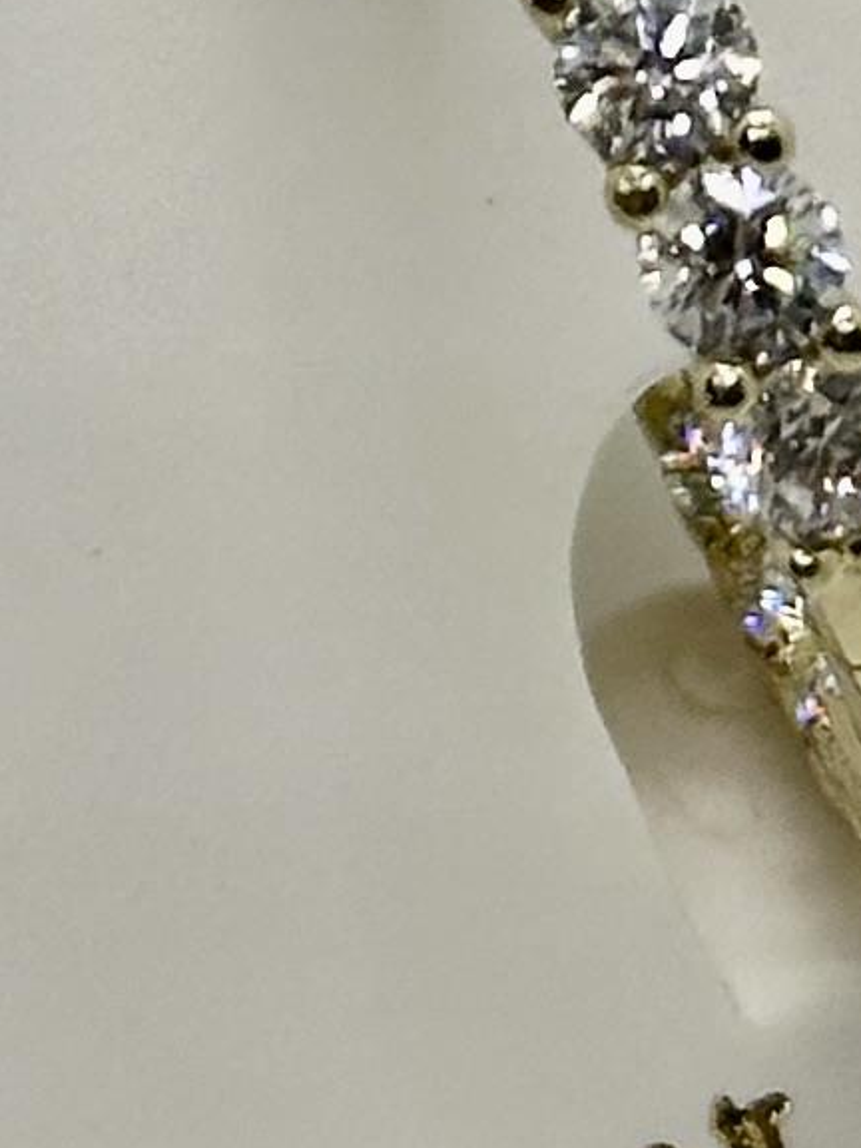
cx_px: -432
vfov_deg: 5.9
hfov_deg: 4.4
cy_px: -251
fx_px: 11143
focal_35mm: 336
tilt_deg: -47.9
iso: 64
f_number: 1.78
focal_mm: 6.86
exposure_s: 1/256
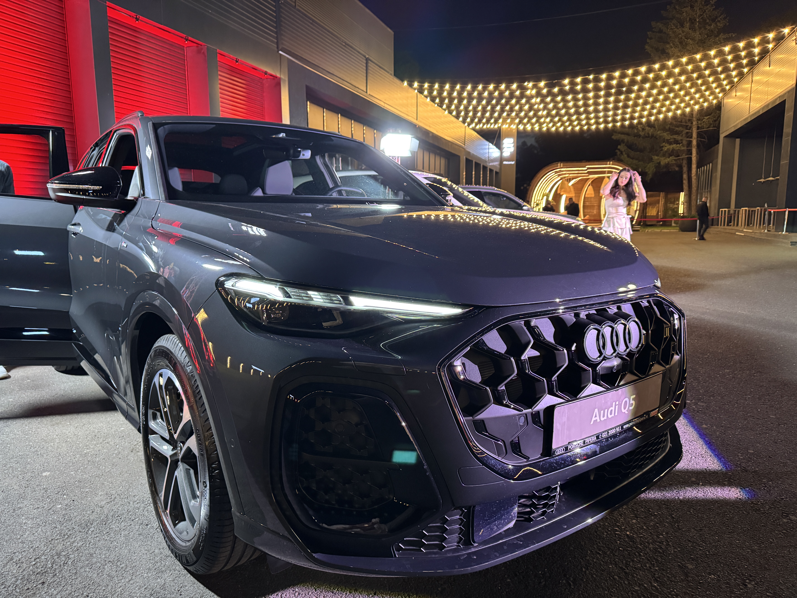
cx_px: 398
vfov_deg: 56.8
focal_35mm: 24
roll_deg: +0.6
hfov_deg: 71.6
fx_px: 553
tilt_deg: -7.5
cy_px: 299
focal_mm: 6.76
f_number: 1.78
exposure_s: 1/50
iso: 800
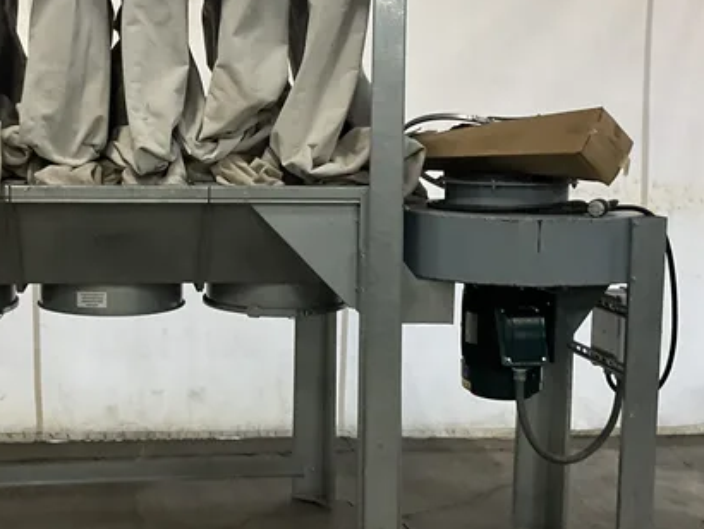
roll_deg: -0.8
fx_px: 1079
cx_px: 242
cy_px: 221
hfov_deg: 35.8
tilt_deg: -6.3
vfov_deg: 27.5
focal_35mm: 53
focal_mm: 3
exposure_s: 1/60
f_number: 1.8
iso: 200
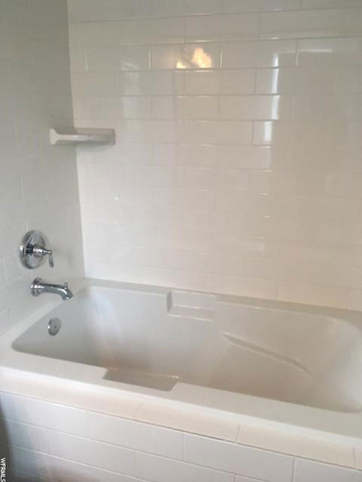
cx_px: 181
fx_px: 404
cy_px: 241
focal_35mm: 29
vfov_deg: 61.7
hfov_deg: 48.2
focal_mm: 4.15
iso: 40
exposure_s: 1/30
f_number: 2.2
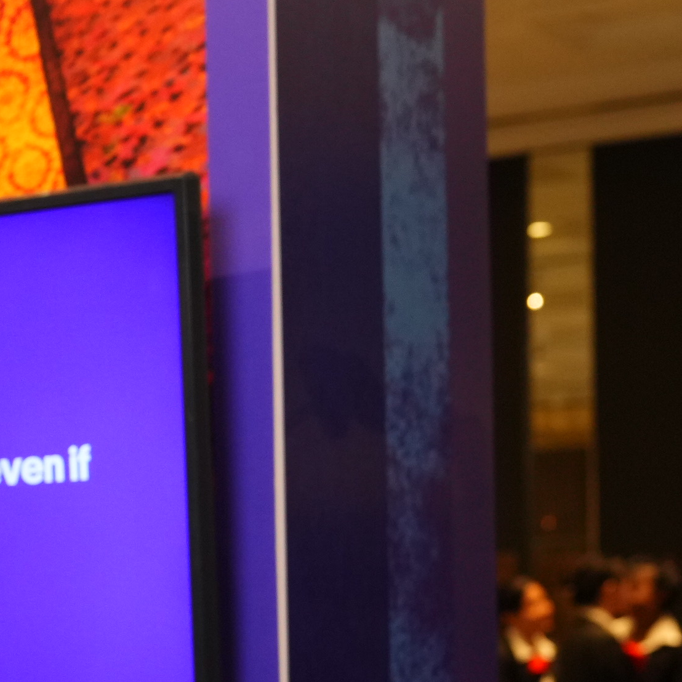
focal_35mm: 116
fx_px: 2586
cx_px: -604
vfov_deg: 14.8
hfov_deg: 13.3
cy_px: 668
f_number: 4.5
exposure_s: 1/160
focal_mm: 35
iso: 1600
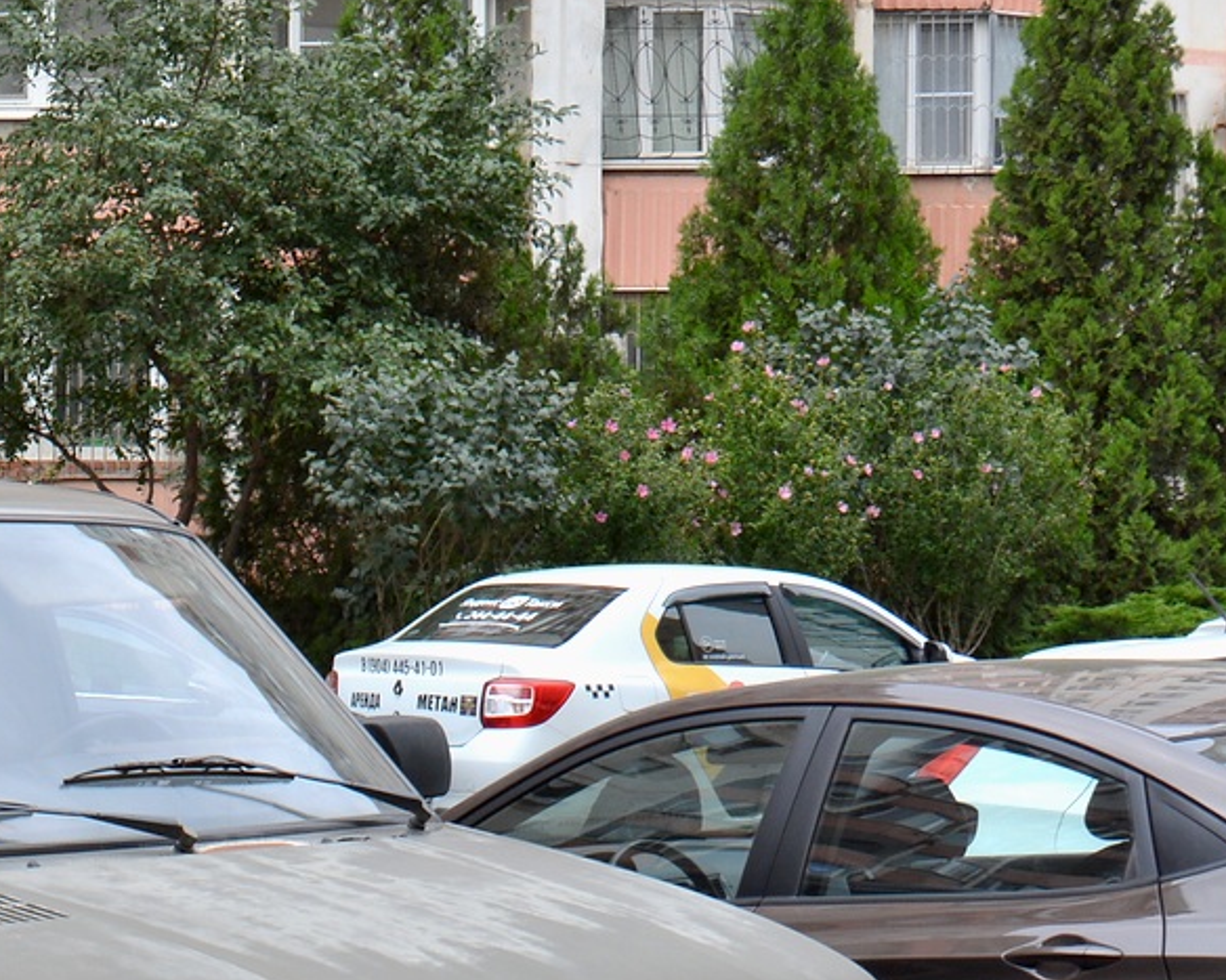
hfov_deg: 19.7
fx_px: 3410
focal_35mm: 94
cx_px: -34
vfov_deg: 16.1
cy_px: 896
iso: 200
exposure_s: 1/200
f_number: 7.1
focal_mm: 26
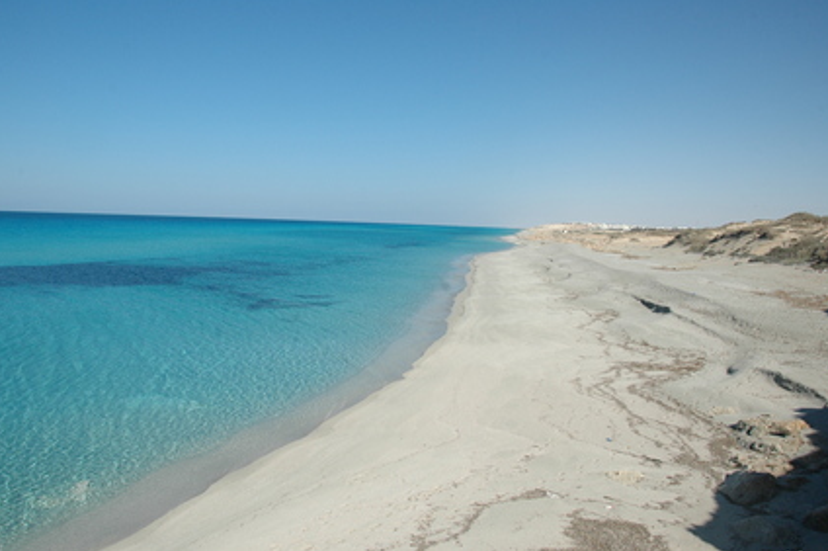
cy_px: 270
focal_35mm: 28
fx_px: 643
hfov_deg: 65.5
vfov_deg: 46.3
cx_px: 408
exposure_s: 1/500
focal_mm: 18
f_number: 11
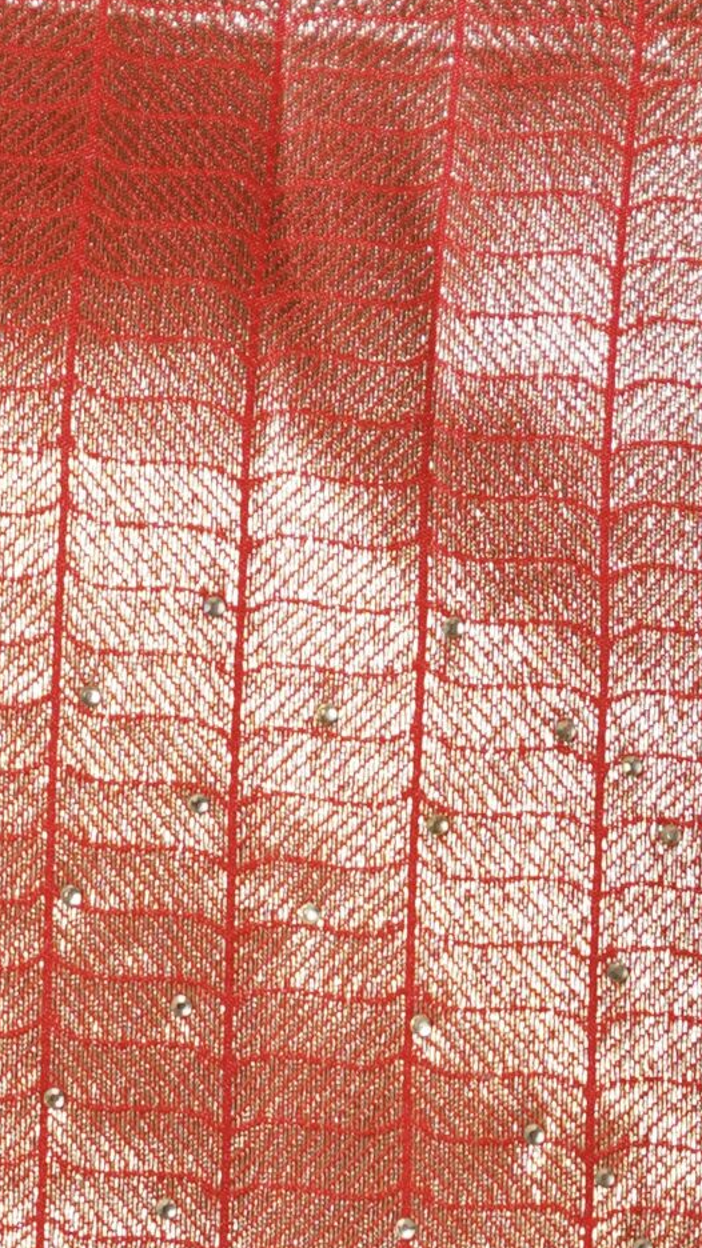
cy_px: -401
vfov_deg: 7.1
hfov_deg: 4.0
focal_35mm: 301
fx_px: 9968
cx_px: 198
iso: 400
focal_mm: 70
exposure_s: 1/200
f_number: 2.8
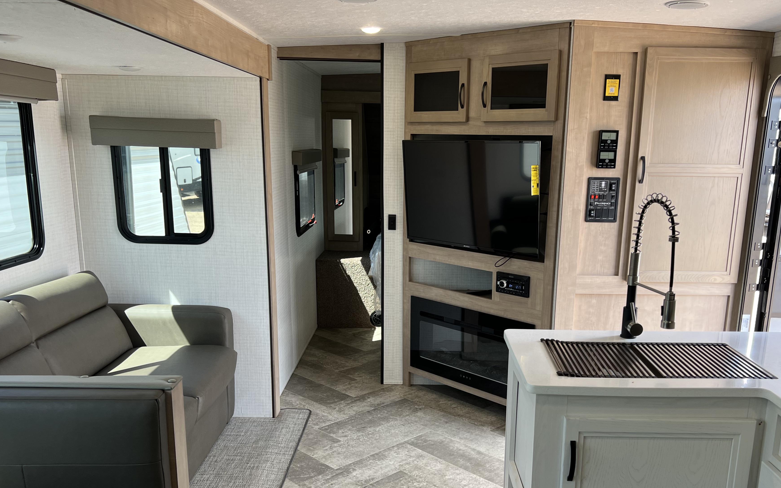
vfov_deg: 39.2
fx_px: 681
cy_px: 304
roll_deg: -1.8
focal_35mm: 32
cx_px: 428
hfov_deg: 59.5
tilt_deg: -13.5
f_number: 1.5
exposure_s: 1/121
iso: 32
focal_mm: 5.7
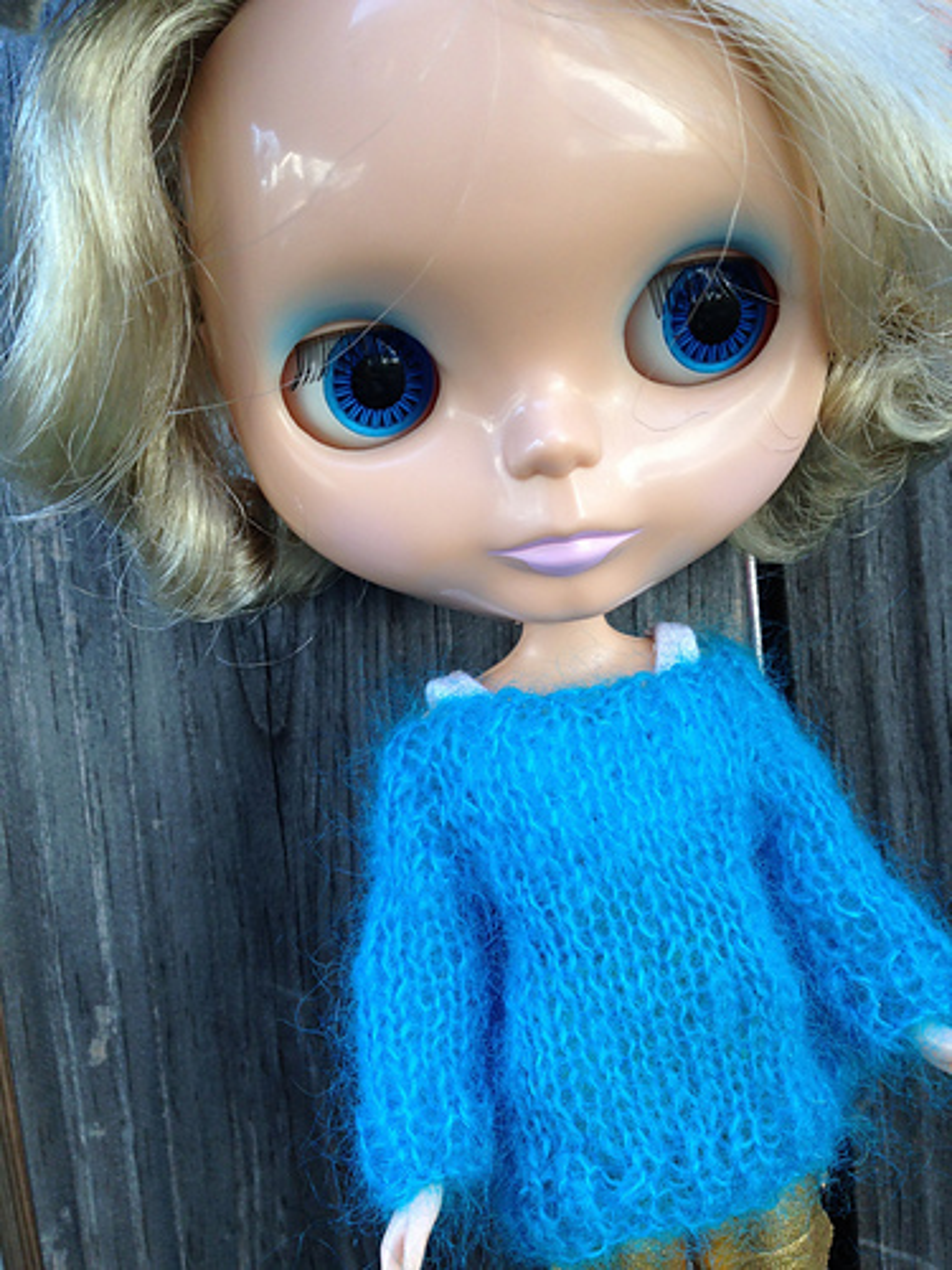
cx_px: 476
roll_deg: +5.0
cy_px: 635
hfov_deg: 42.9
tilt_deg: -6.0
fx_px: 1210
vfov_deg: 55.4
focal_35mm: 33
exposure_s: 1/120
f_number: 2.4
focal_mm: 4.12
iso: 64
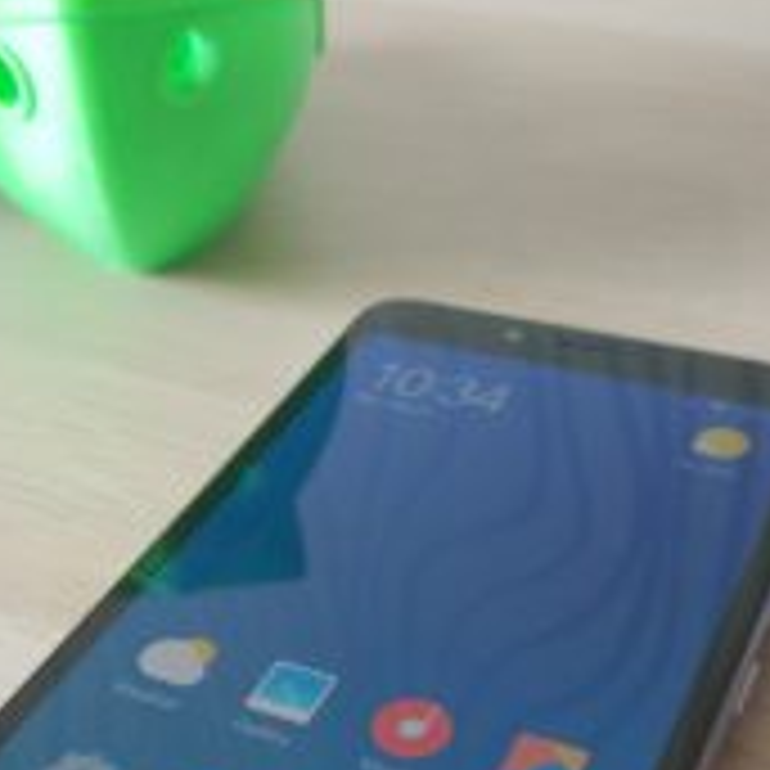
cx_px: 338
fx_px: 1661
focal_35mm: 66
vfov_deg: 25.5
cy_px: 648
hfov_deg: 26.1
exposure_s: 1/25
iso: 276
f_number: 2
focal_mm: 4.5
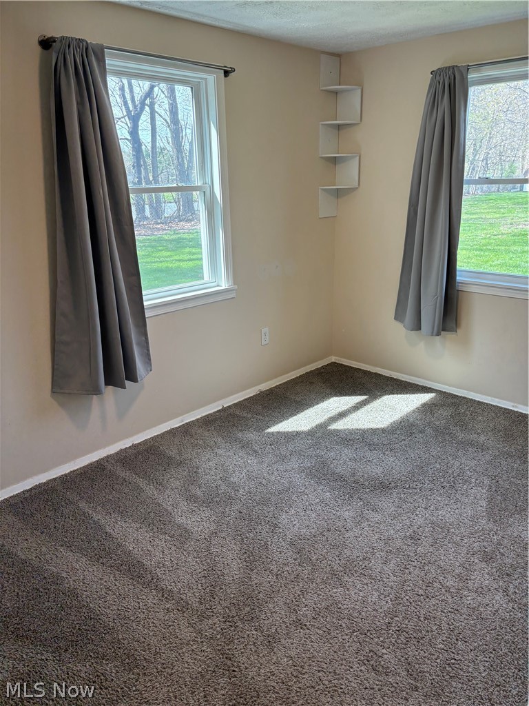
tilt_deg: -18.2
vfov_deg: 67.3
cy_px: 353
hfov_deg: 53.1
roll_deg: +1.0
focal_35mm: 26
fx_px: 530
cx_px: 264
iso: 80
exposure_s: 1/120
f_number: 1.6
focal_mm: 5.96
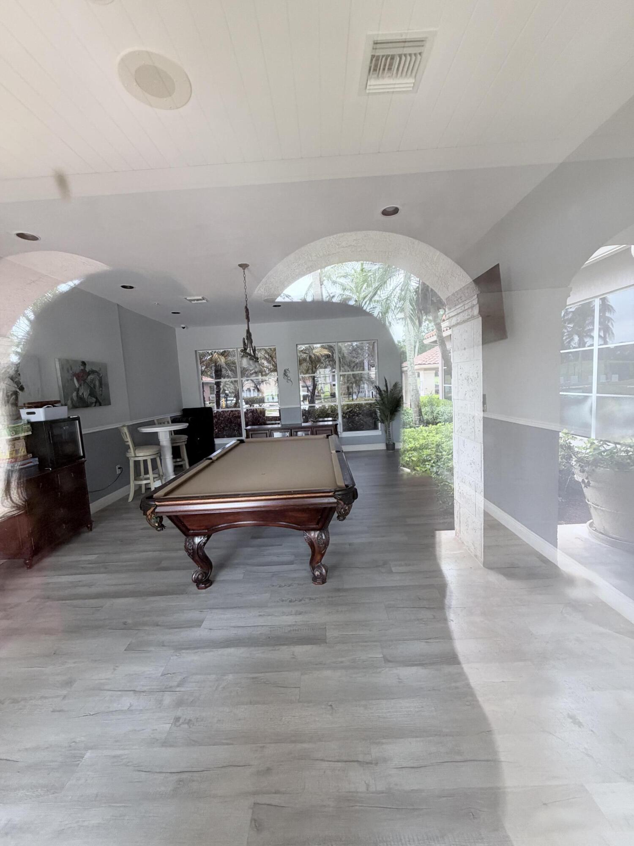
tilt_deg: -6.2
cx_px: 317
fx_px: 342
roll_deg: +3.8
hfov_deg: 85.7
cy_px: 423
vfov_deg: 102.1
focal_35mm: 14
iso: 320
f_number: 2.2
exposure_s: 1/121
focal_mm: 2.22
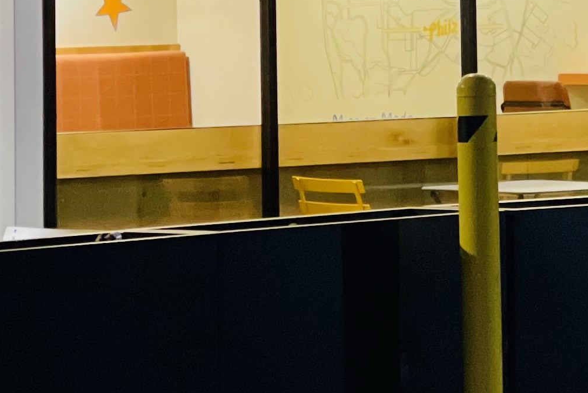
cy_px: -174
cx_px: 844
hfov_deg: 7.6
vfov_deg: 5.1
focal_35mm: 268
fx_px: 4378
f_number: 2.2
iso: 400
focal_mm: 7.5
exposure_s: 1/24
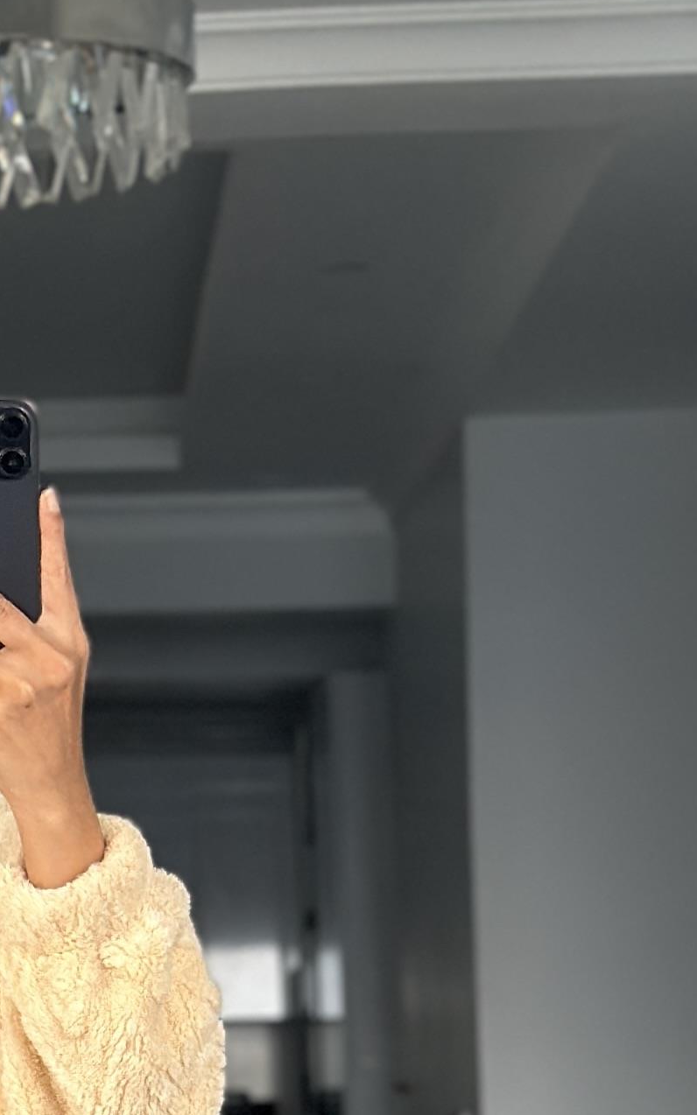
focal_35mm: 161
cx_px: -218
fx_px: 4894
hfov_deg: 8.0
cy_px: 1601
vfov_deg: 12.4
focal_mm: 6.86
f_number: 1.78
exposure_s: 1/60
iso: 200
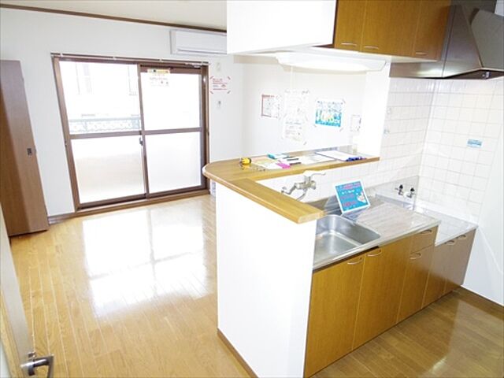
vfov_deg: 58.9
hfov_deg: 73.9
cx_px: 252
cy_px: 189
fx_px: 335
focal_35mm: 23
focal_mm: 5
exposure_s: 1/40
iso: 800
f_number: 2.8
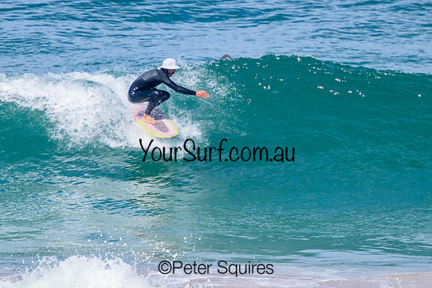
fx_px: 13137
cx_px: 190
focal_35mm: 1095
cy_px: 109
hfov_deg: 1.9
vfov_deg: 1.3
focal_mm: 800
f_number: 11
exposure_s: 1/2000
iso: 720
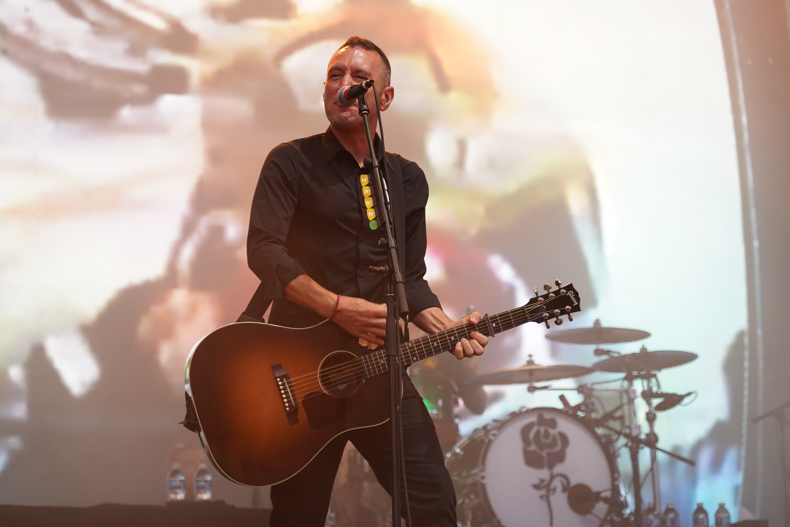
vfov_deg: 13.0
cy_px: 264
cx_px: 395
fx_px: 2304
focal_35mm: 105
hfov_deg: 19.5
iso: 640
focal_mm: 105
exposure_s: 1/125
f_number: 4
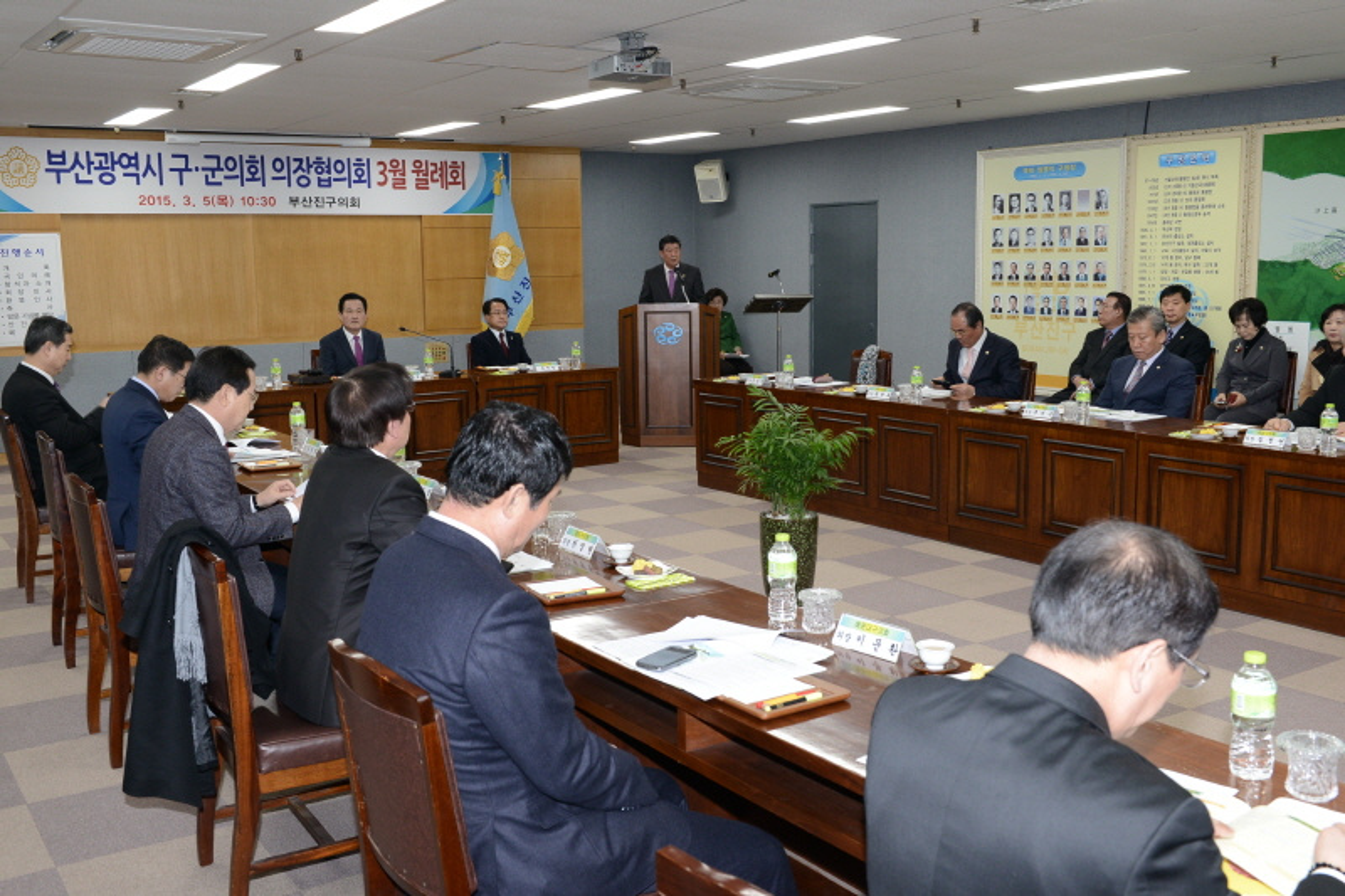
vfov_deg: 37.8
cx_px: 672
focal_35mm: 35
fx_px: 1307
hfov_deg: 54.4
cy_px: 448
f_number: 8
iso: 1250
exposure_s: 1/60
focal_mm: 35
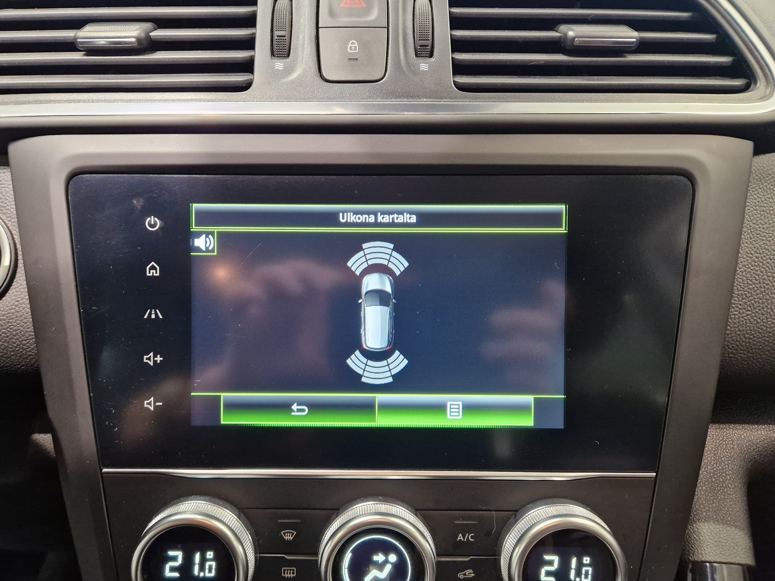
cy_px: 298
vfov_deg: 54.9
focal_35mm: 25
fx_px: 560
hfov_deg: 69.3
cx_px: 358
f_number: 1.8
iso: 500
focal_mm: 5.4
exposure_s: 1/100
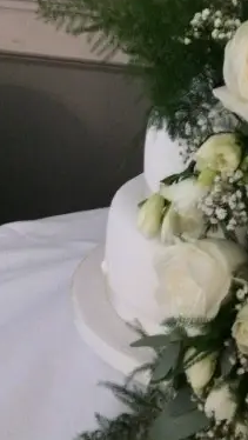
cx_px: 259
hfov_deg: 21.4
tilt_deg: -18.3
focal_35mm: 54
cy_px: 162
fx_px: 630
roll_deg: -4.8
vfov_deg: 38.2
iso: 640
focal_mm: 4.15
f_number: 2.2
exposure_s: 1/17
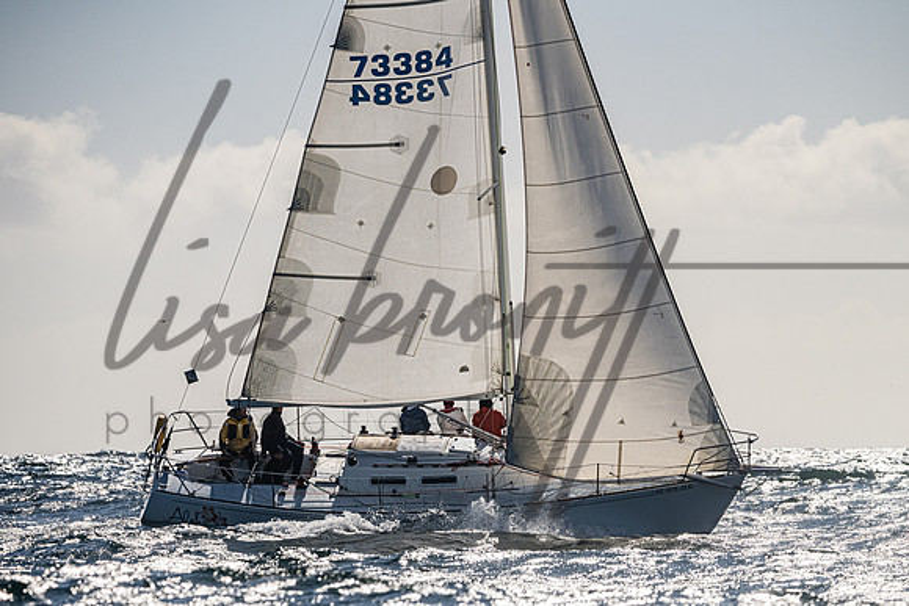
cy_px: 376
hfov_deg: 6.1
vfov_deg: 4.1
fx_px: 8528
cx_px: 501
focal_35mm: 338
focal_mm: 250
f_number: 6.3
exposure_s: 1/8000
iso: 400
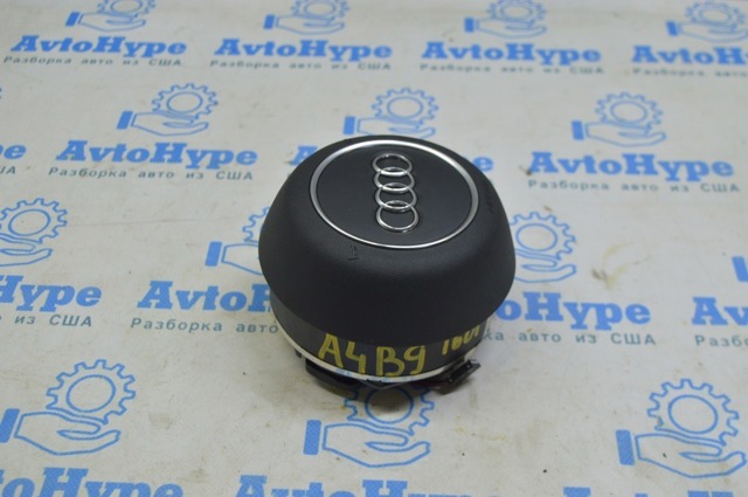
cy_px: 248
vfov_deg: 28.0
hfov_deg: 41.2
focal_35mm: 48
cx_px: 374
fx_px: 996
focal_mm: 32
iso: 400
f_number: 5.6
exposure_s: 1/40
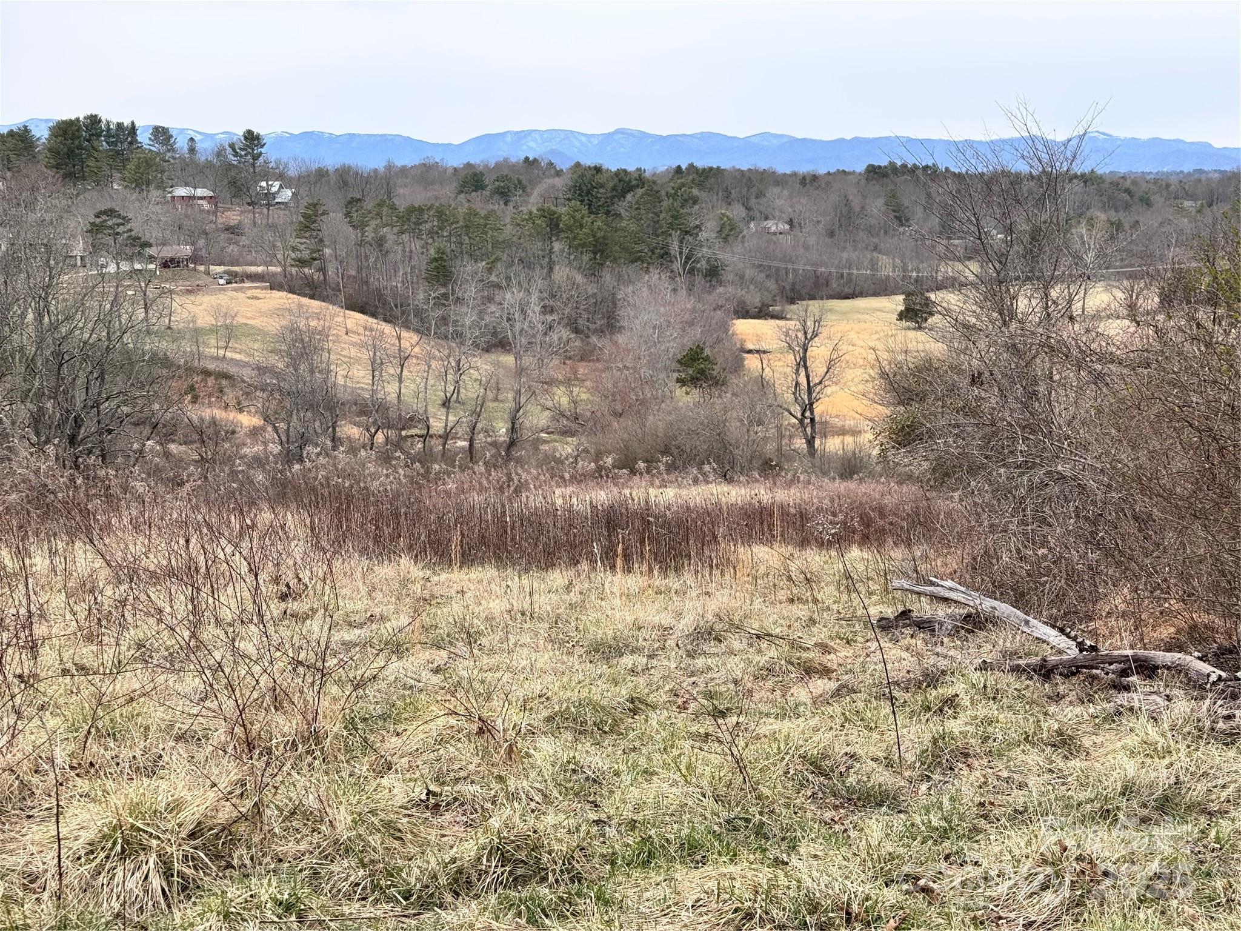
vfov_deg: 30.3
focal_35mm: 48
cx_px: 620
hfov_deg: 39.7
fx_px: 1721
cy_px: 466
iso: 64
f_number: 1.78
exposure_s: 1/1238
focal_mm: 6.76
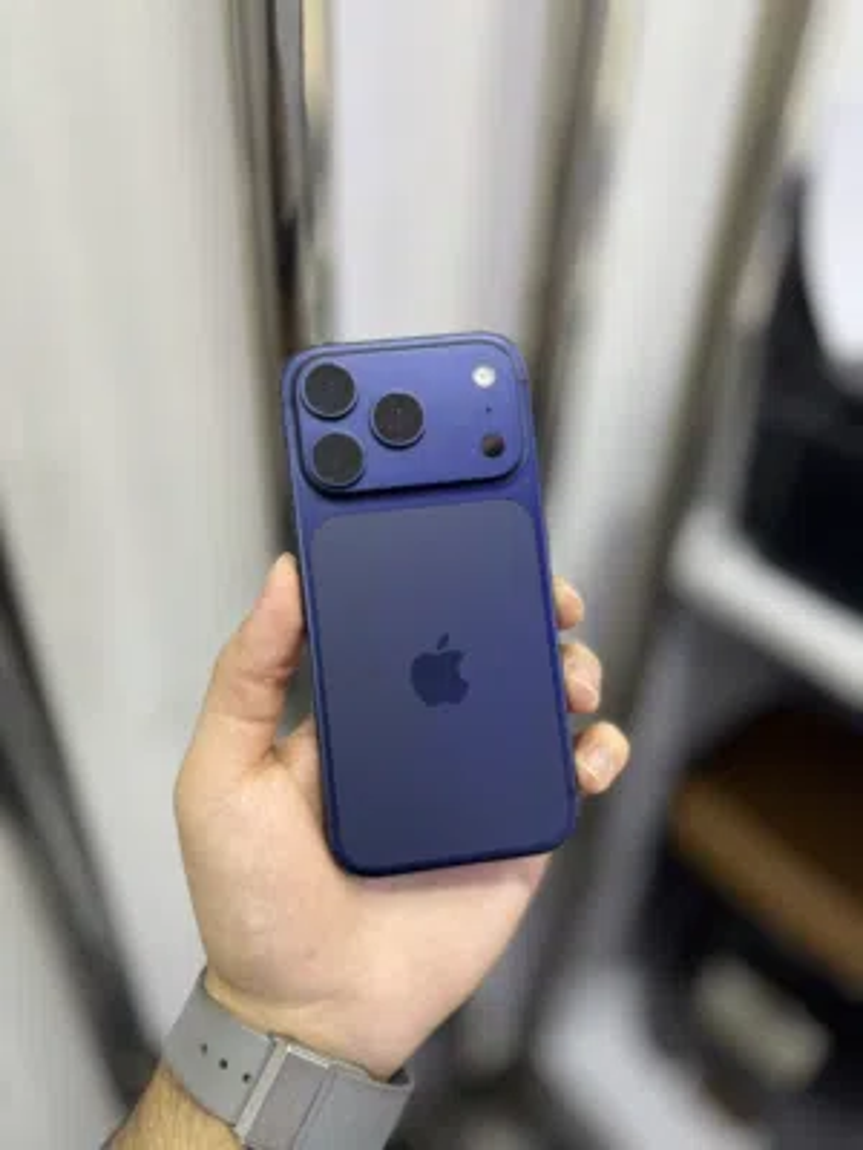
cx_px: 432
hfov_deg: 56.8
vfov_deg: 71.6
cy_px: 575
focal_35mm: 24
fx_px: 798
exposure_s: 1/100
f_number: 1.78
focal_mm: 6.76
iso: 125
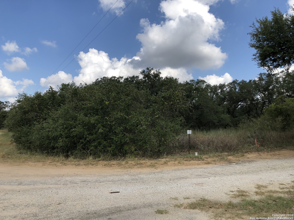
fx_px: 238
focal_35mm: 28
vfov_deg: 49.7
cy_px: 110
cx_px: 147
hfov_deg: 63.4
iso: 20
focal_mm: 4
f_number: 1.8
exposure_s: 1/1919
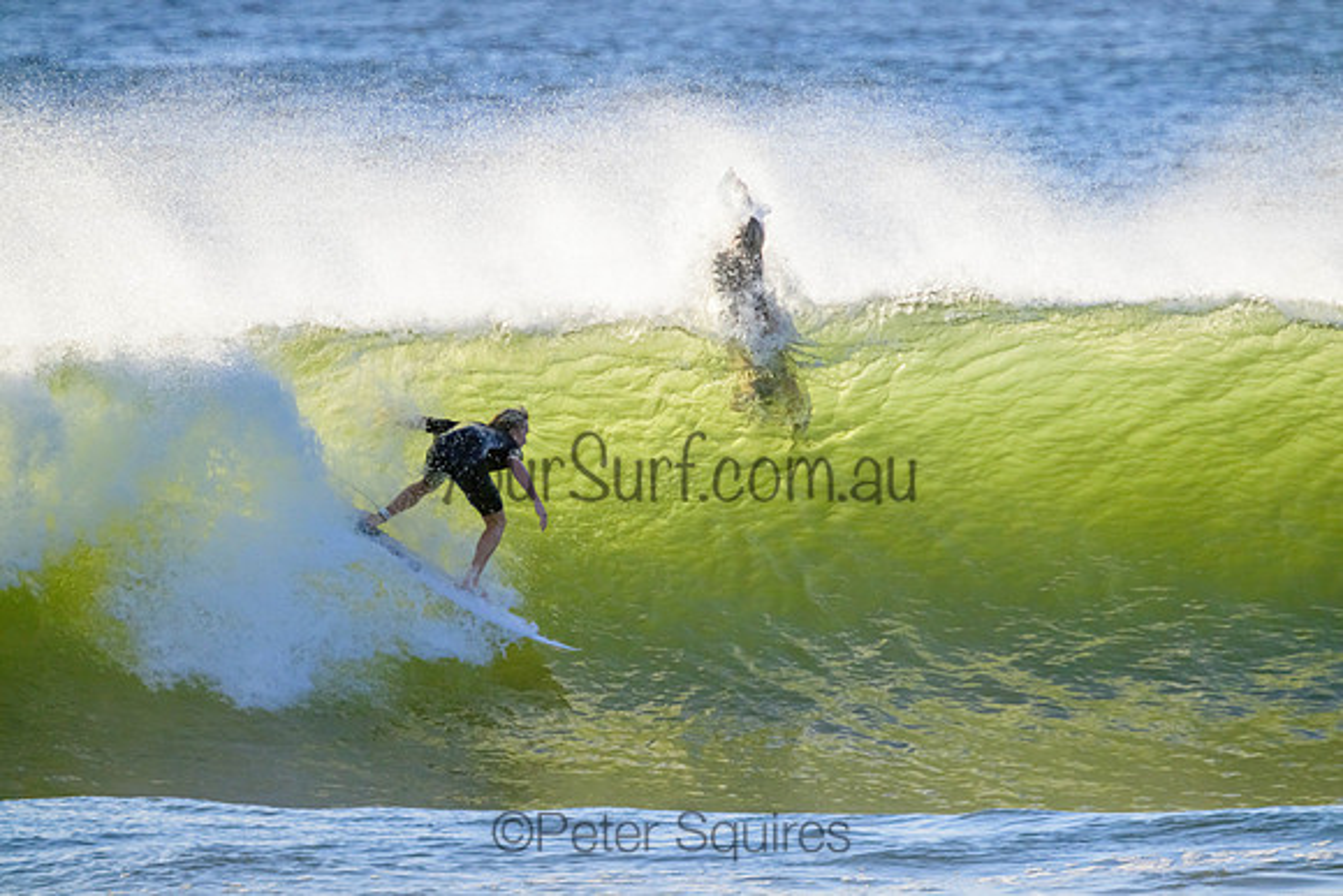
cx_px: 672
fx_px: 29850
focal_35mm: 800
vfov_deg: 1.7
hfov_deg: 2.6
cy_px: 448
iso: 1600
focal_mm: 800
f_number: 11
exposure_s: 1/2000
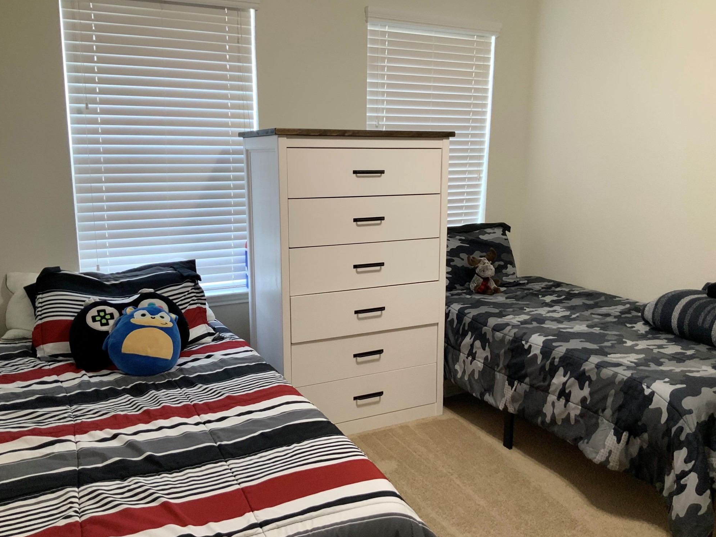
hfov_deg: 60.0
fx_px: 621
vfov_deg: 46.8
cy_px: 269
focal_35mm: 30
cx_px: 357
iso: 100
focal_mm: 3
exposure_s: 1/60
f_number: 1.8
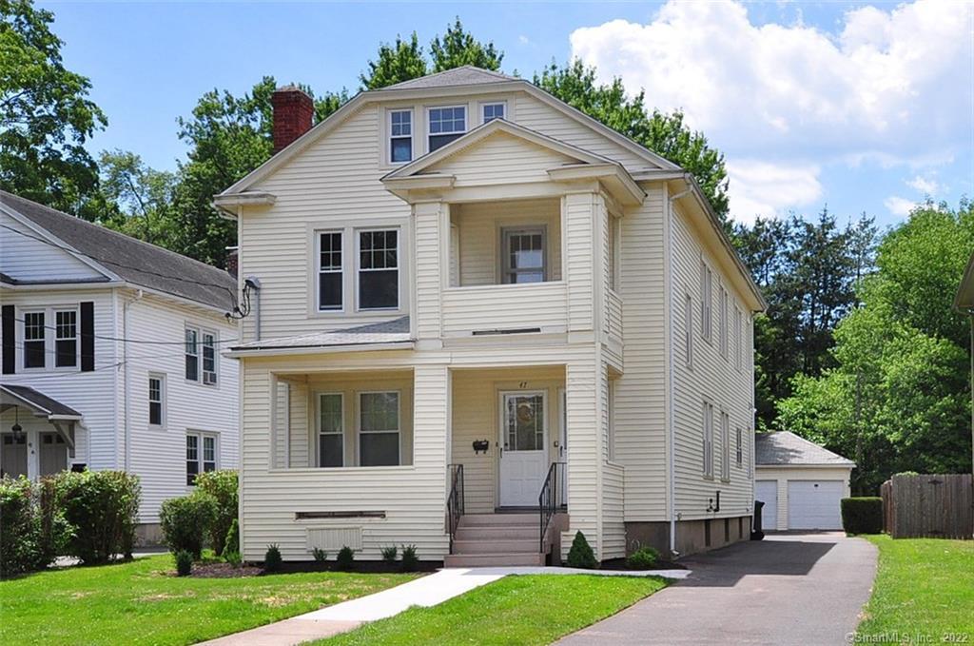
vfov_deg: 43.5
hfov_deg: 62.0
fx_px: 810
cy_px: 323
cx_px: 487
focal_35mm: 30
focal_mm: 20
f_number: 8
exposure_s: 1/1000
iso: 400
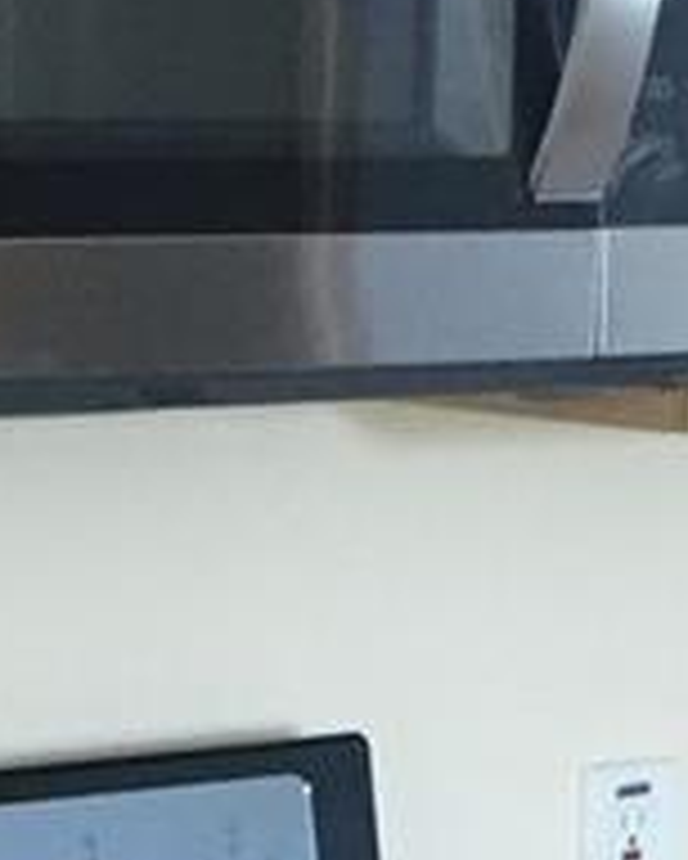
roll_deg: -1.3
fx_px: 4527
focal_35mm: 178
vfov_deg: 10.0
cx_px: 274
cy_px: 1765
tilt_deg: -21.0
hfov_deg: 8.7
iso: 160
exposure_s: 1/30
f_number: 2.2
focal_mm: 4.15
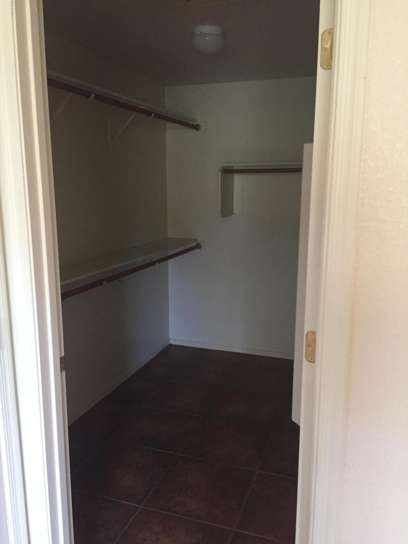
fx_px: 456
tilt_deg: -10.2
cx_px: 204
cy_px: 272
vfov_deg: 61.7
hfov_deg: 48.2
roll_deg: +0.4
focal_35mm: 29
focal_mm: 4.15
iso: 250
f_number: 2.2
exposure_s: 1/30
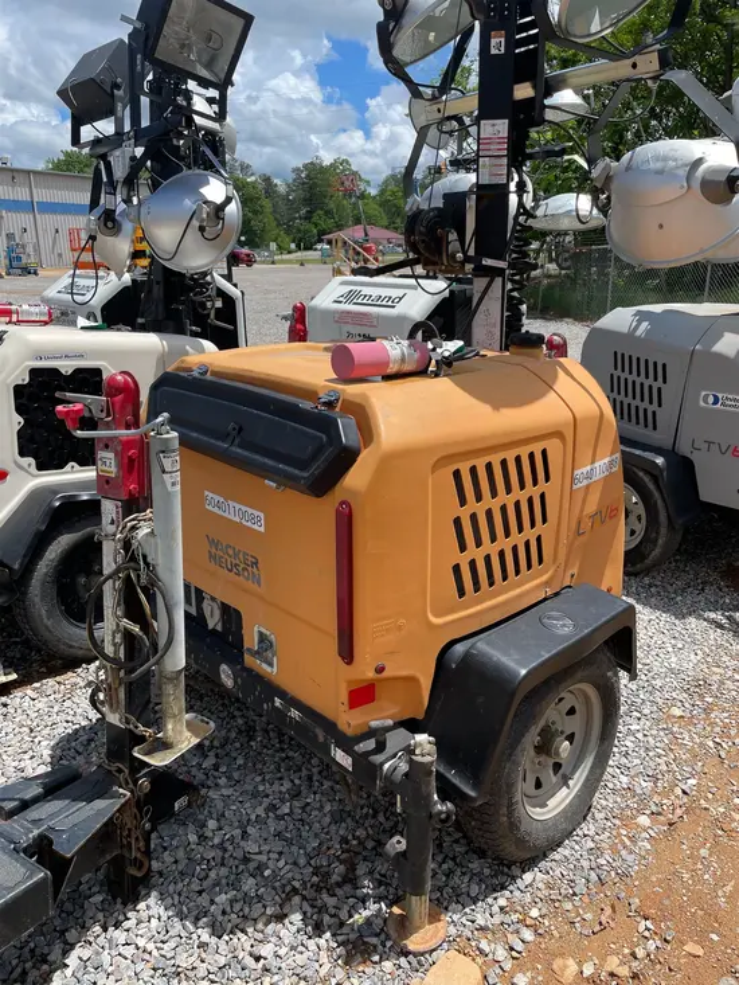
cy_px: 492
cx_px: 370
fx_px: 740
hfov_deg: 53.1
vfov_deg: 67.3
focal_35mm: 26
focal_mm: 4.2
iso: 32
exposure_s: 1/2882
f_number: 1.6
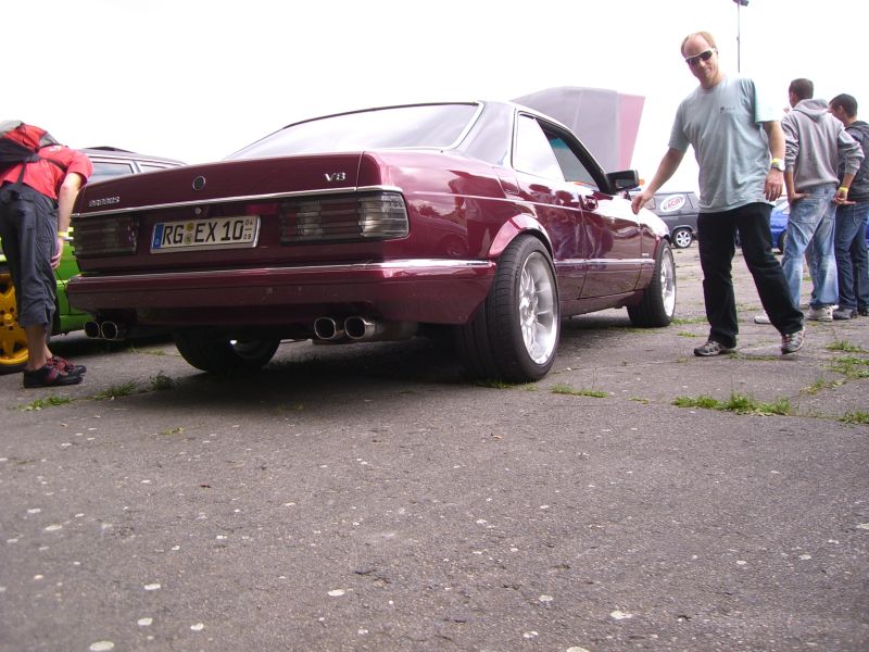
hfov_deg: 49.0
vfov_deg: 37.7
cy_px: 326
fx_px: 954
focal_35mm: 38
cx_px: 434
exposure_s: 1/200
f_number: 2.7
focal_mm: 6.2
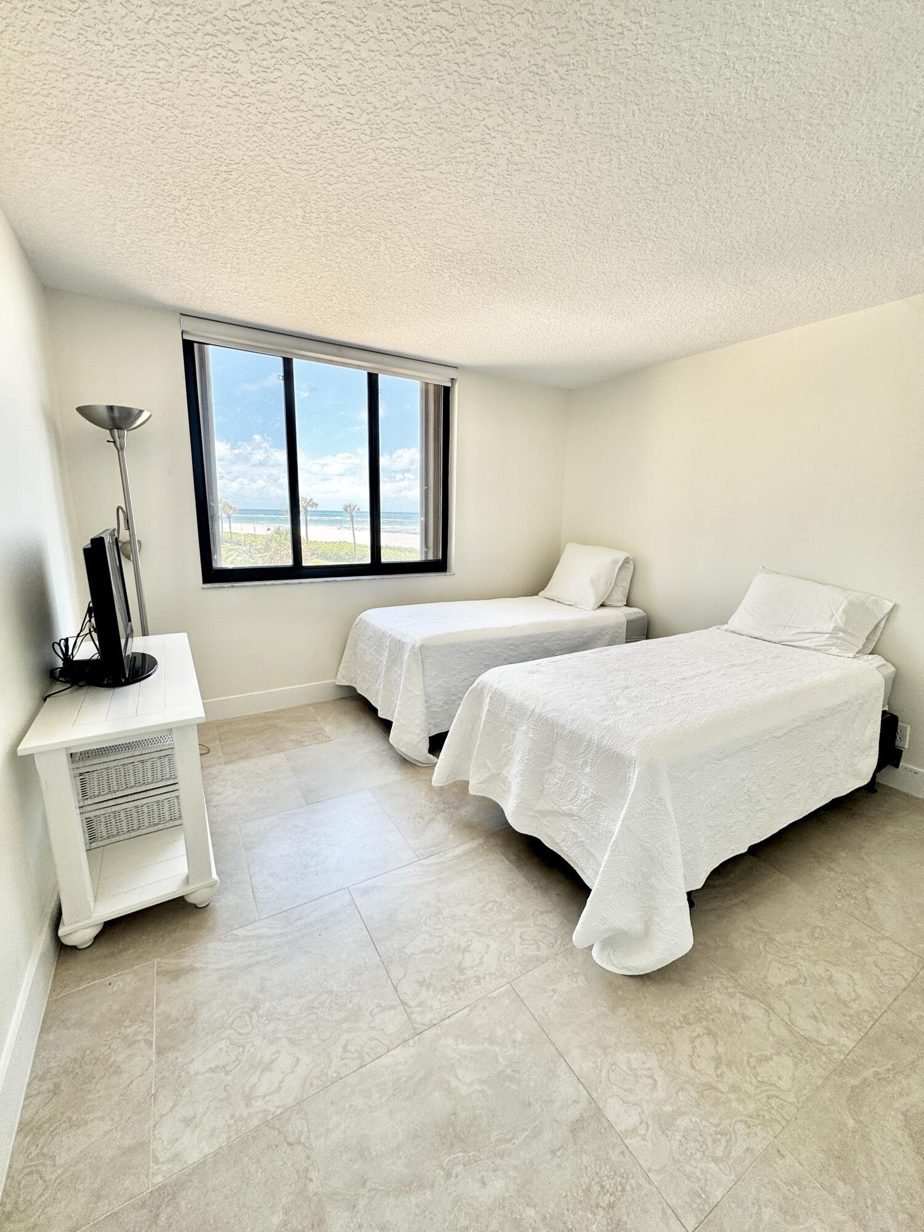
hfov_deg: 85.7
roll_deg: -0.4
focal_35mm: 14
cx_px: 462
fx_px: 498
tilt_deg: -10.7
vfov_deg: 102.1
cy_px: 616
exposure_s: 1/99
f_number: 2.2
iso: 50
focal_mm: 2.22
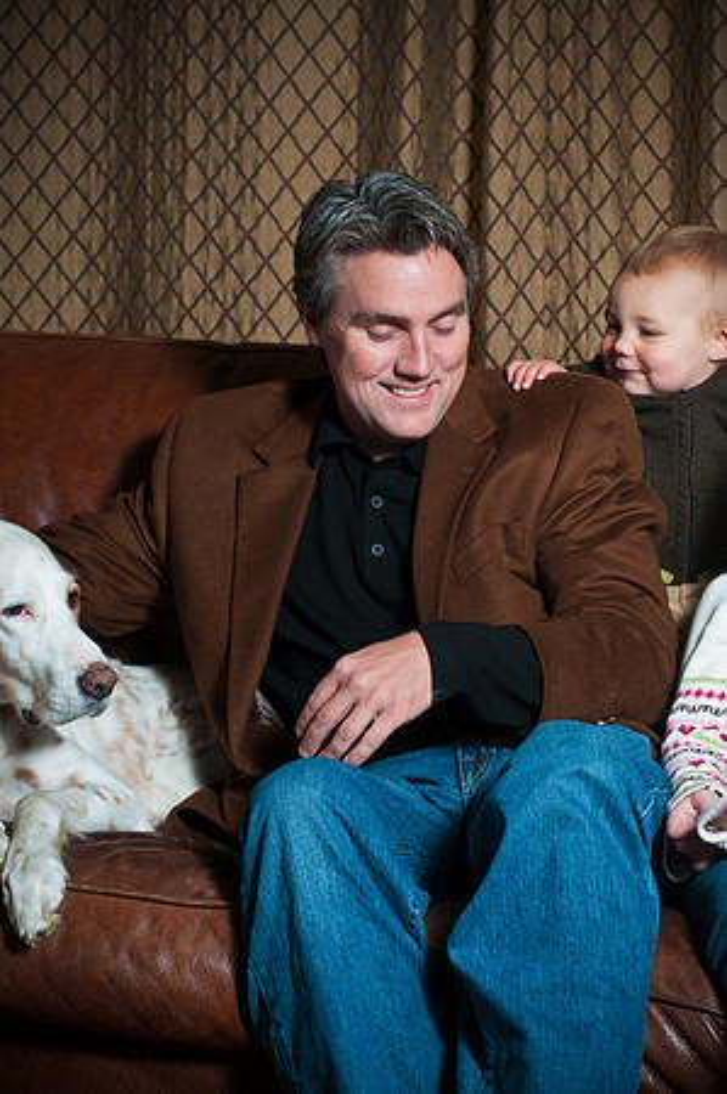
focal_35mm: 75
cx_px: 364
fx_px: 2277
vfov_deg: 27.0
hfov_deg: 18.1
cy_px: 547
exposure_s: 1/160
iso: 100
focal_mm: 50
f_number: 5
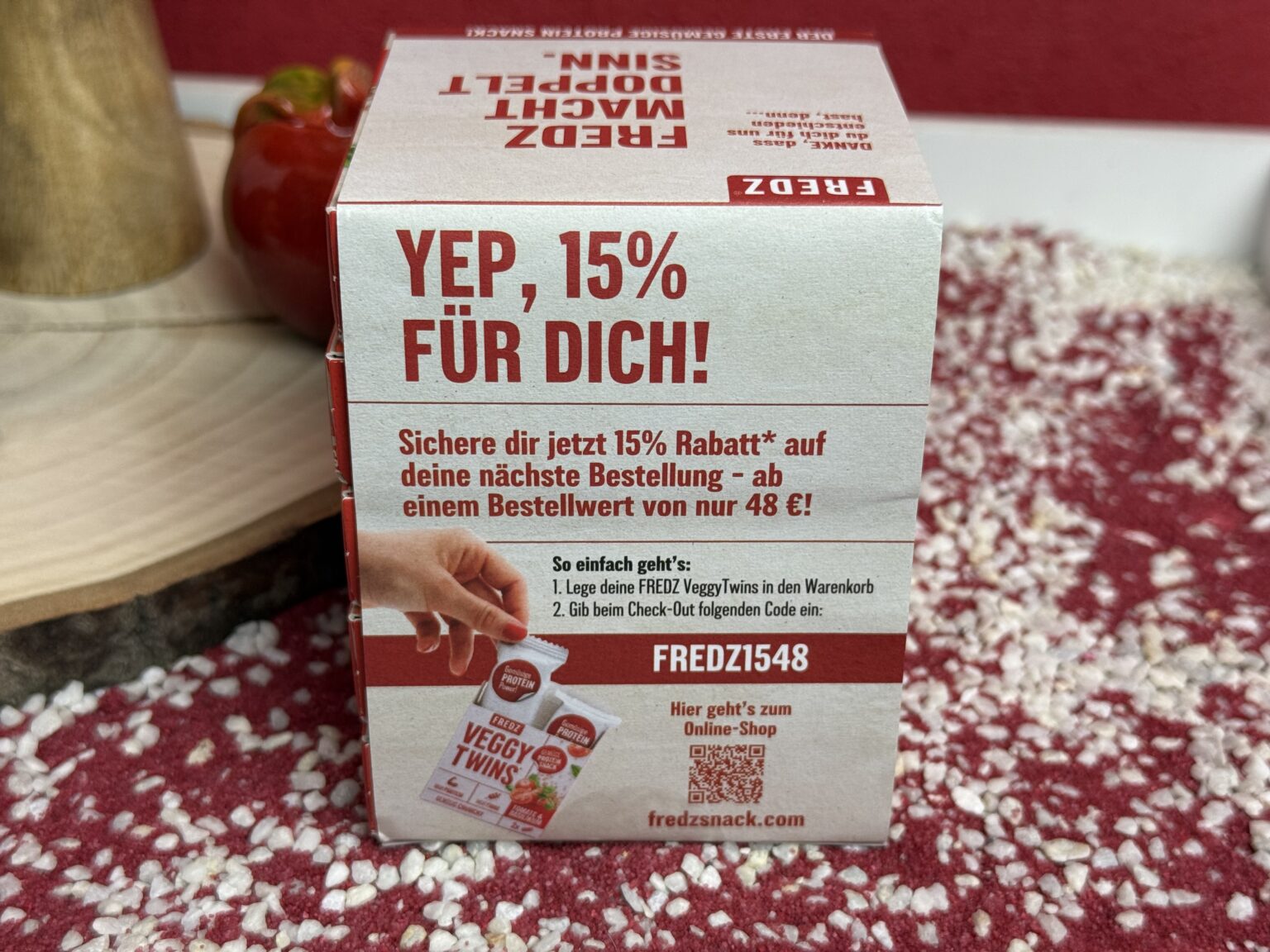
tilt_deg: -30.6
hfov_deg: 39.7
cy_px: 476
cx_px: 635
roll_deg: -1.1
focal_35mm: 48
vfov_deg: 30.3
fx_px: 1761
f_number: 1.78
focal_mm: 6.76
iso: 80
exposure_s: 1/100
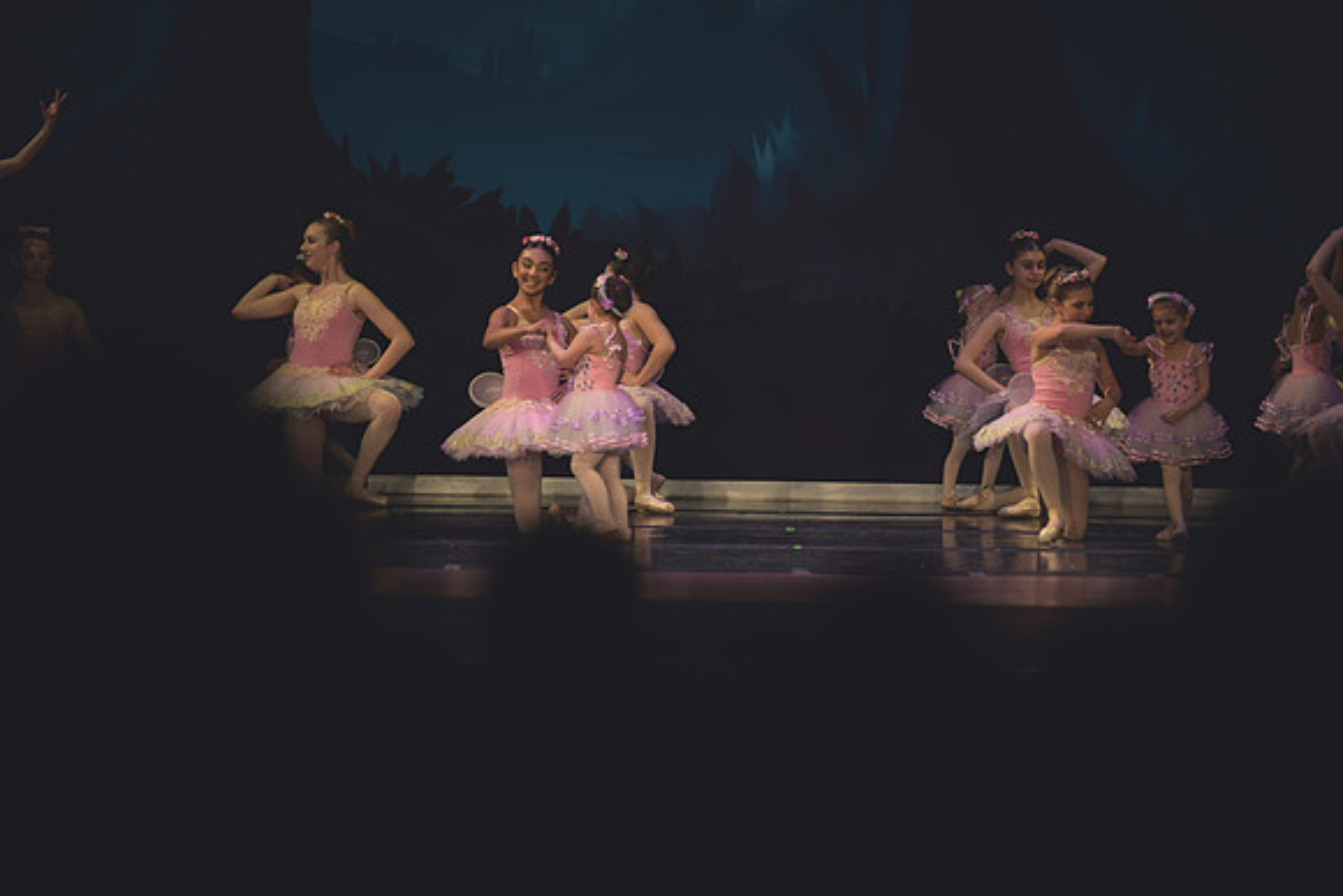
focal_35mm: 200
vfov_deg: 6.9
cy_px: 448
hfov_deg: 10.3
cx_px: 672
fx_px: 7463
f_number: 2.8
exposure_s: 1/320
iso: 400
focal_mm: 200
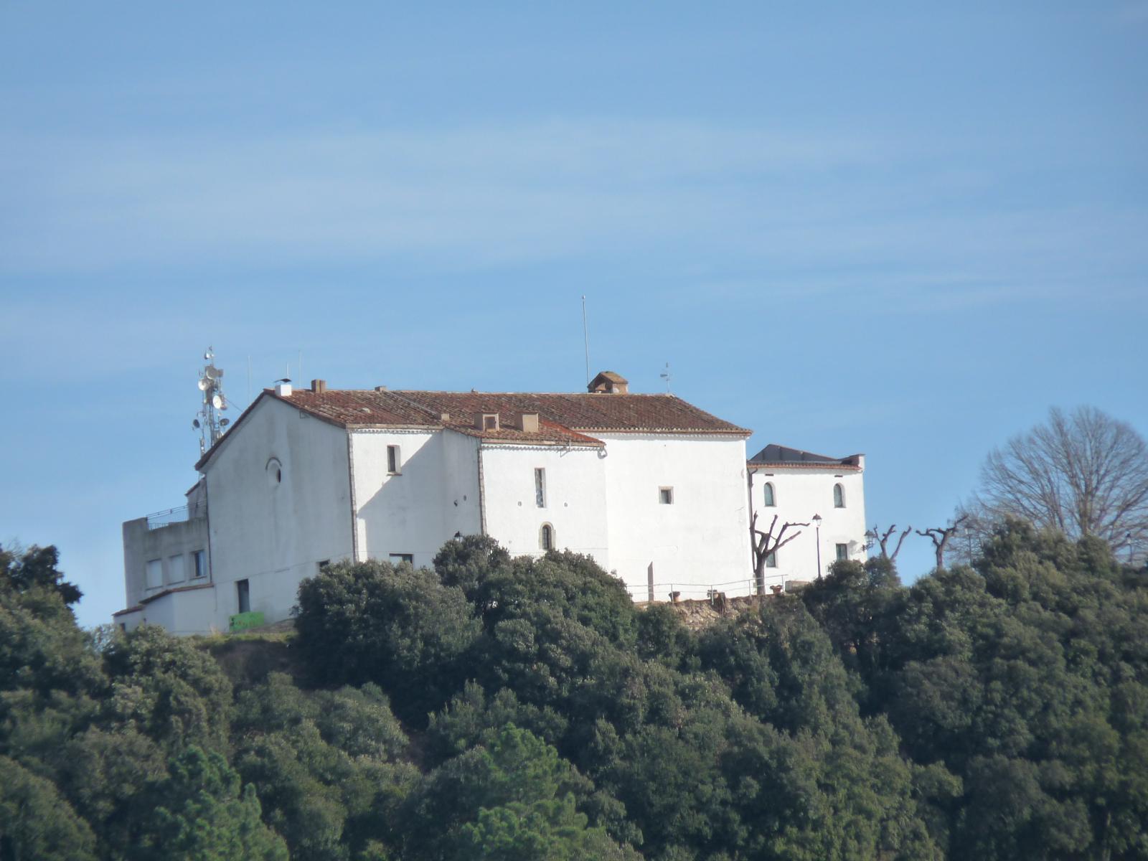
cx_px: 574
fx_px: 16118
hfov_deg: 4.1
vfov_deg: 3.1
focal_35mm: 486
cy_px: 430
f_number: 6.3
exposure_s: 1/500
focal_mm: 86.4
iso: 160
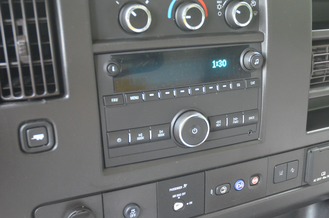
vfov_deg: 25.9
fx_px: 474
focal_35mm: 52
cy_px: 108
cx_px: 214
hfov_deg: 37.9
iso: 1250
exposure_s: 1/30
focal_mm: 24
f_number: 3.8
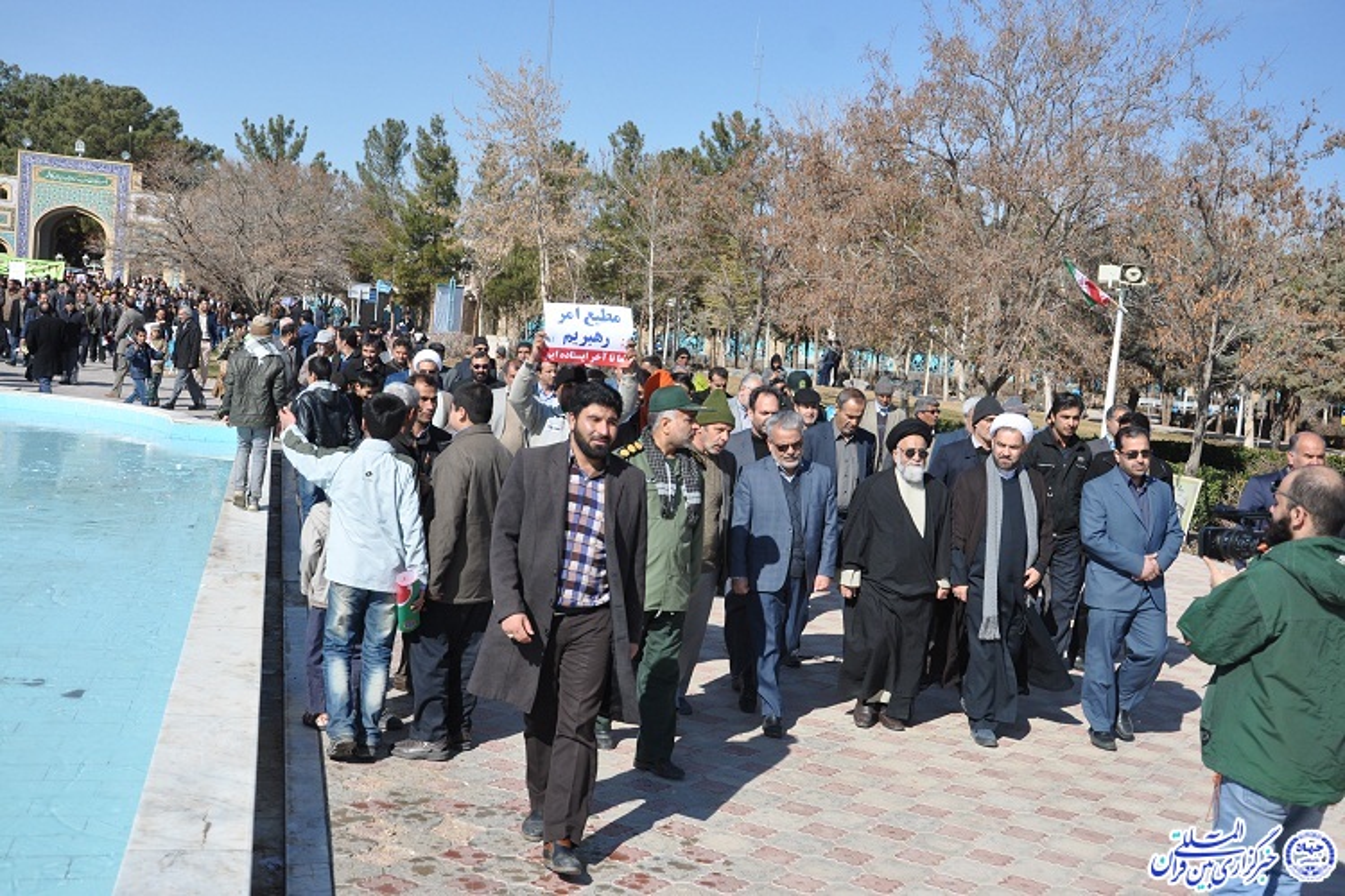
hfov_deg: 46.4
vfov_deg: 31.9
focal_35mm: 42
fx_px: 1569
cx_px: 672
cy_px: 448
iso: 400
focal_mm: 28
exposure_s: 1/1600
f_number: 6.3
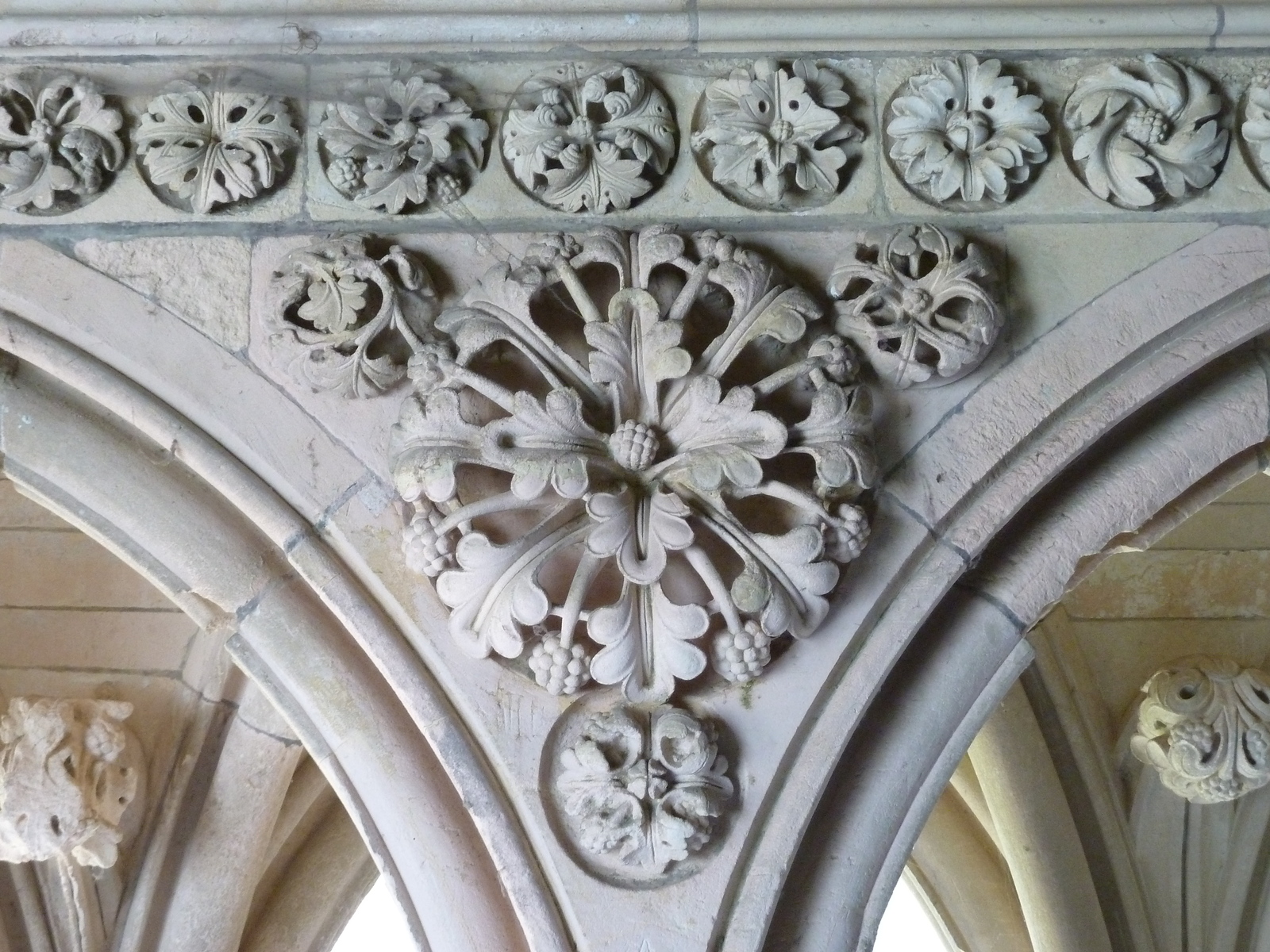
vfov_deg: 20.4
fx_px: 2642
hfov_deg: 27.0
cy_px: 476
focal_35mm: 72
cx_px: 635
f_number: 4.1
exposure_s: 1/30
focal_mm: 11.9
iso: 400
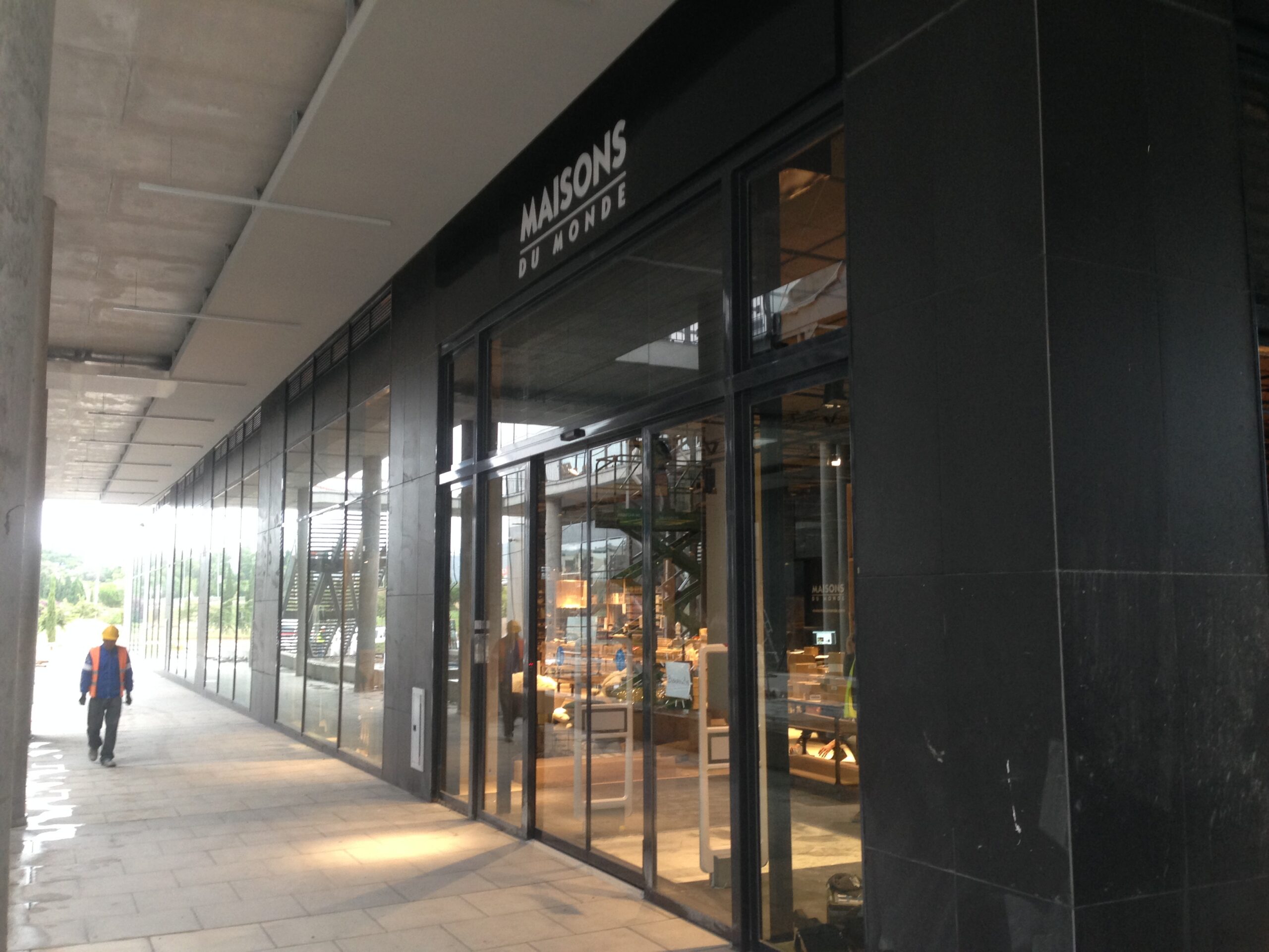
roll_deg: +0.5
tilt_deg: +4.7
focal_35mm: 33
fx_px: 1210
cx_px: 634
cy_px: 476
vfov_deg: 42.9
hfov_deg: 55.4
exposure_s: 1/20
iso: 100
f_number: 2.4
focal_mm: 4.12
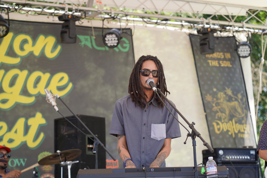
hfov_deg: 19.5
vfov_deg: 13.0
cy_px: 89
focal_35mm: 105
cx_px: 134
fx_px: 779
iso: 100
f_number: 4
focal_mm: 105
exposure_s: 1/200
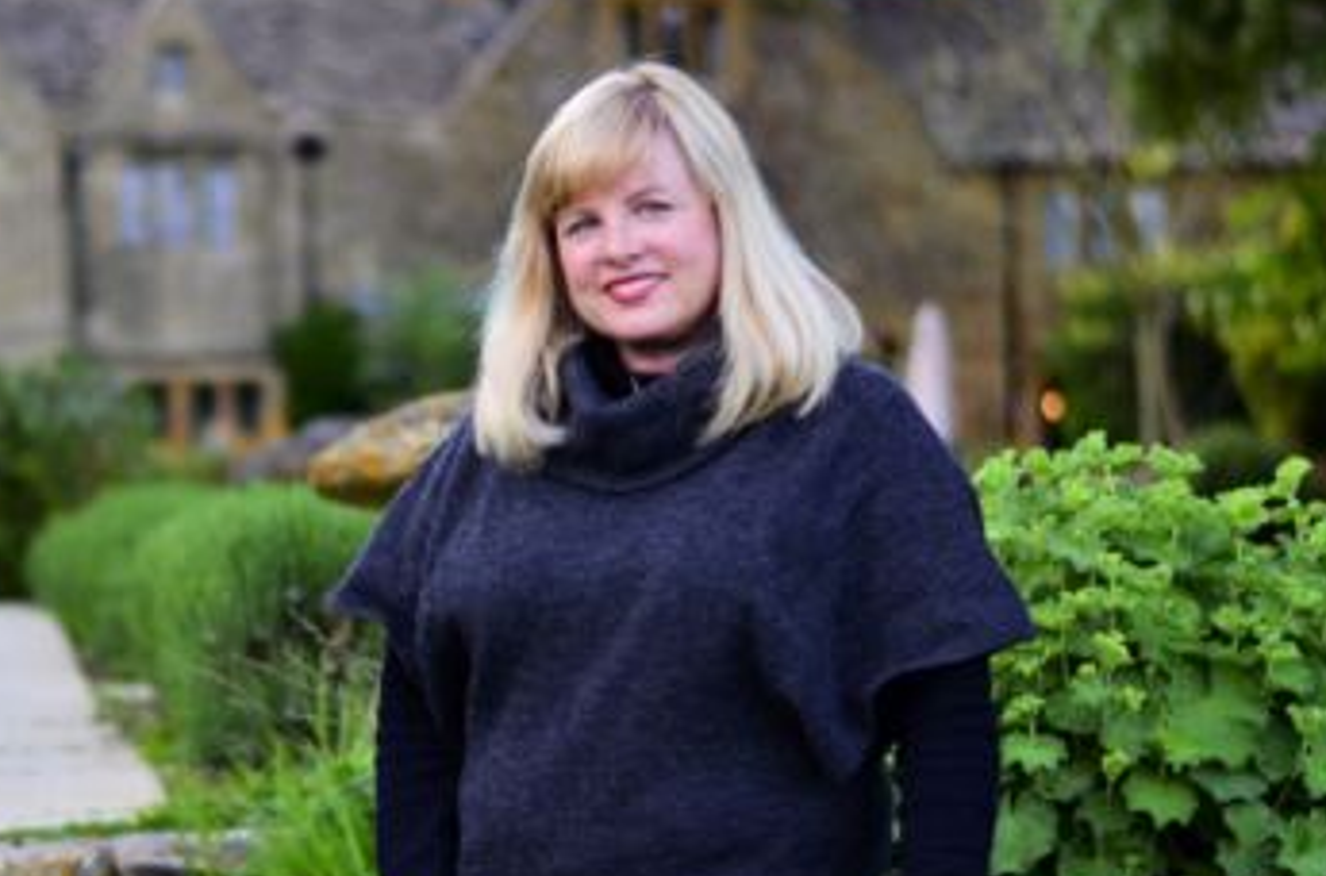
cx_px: 184
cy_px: 451
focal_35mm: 139
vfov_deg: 9.8
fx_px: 5106
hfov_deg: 14.7
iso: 200
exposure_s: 1/1250
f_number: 1.8
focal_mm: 50
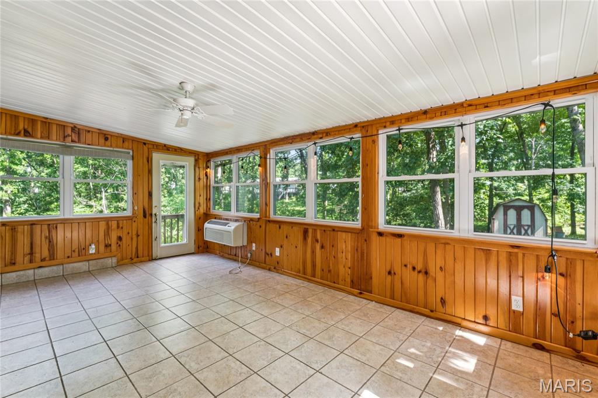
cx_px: 299
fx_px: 262
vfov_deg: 74.4
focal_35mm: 16
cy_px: 199
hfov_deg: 97.5
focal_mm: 15.8
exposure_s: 1/4
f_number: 13
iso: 320
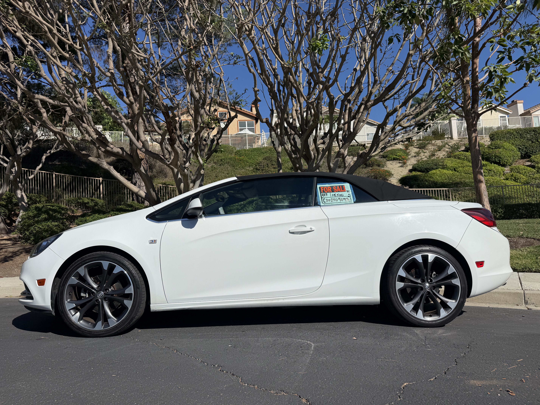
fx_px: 374
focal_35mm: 24
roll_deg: +2.7
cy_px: 202
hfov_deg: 71.6
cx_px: 270
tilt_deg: +5.4
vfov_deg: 56.8
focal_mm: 6.76
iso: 80
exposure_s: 1/10309
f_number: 1.78
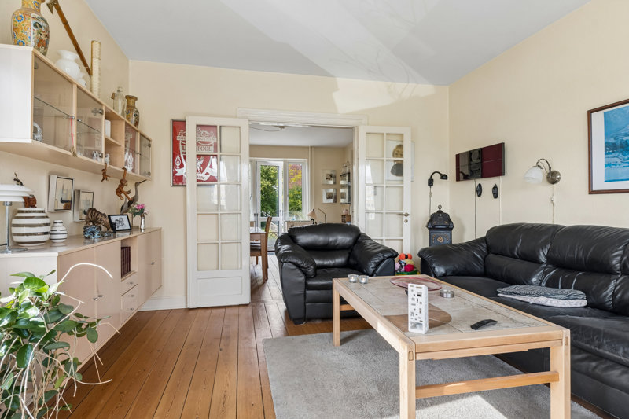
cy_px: 210
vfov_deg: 63.2
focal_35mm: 20
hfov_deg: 85.4
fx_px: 341
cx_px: 314
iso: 200
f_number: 8
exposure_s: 1/15
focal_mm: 13
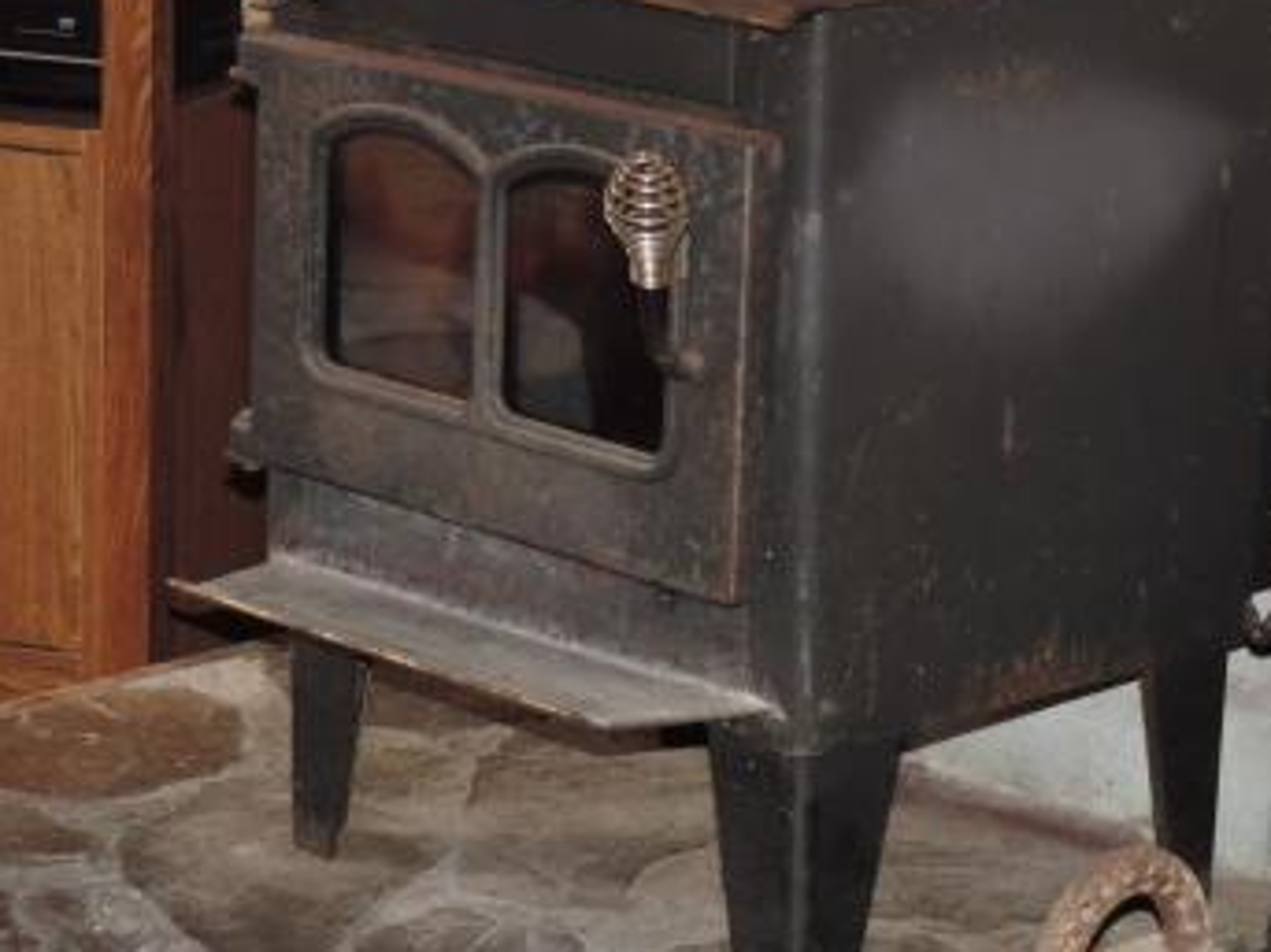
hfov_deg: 15.5
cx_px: 949
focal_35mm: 127
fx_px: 4661
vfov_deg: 11.6
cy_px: 285
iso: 320
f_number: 3.9
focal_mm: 13.3
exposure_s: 1/80
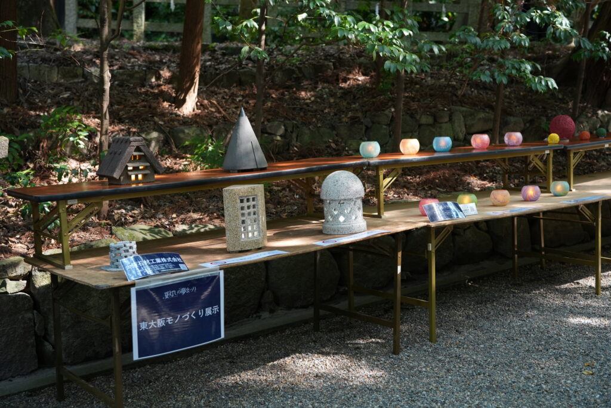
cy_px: 204
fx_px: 764
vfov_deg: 29.9
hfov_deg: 43.6
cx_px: 306
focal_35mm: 45
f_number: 3.5
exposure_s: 1/200
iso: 1000
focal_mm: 45
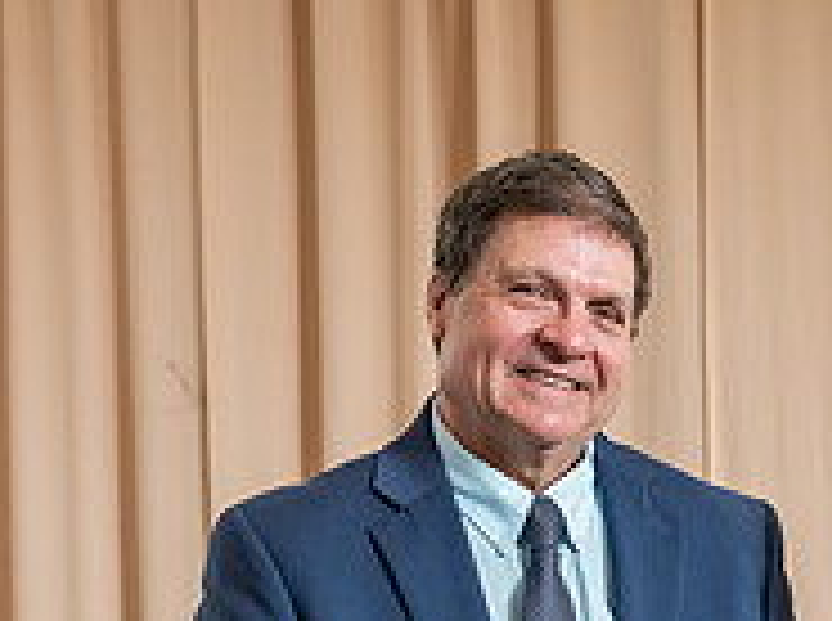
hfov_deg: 13.4
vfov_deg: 10.0
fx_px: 3478
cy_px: 835
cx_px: 854
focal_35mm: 145
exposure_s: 1/200
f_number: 4.5
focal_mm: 48
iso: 1600
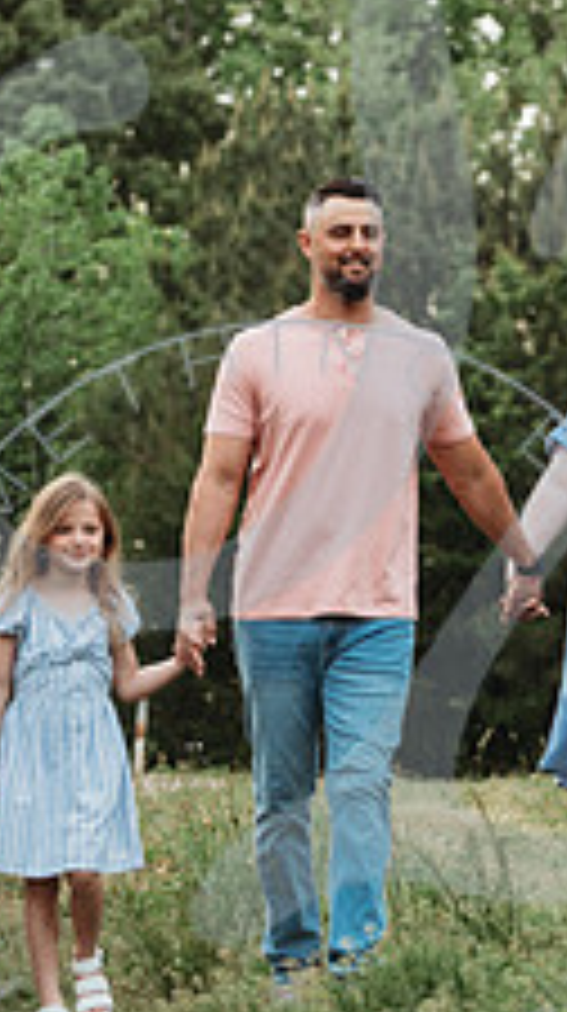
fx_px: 4613
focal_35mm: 172
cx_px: 500
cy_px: 396
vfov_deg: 12.5
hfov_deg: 7.0
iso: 200
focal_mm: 82
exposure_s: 1/200
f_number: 2.8
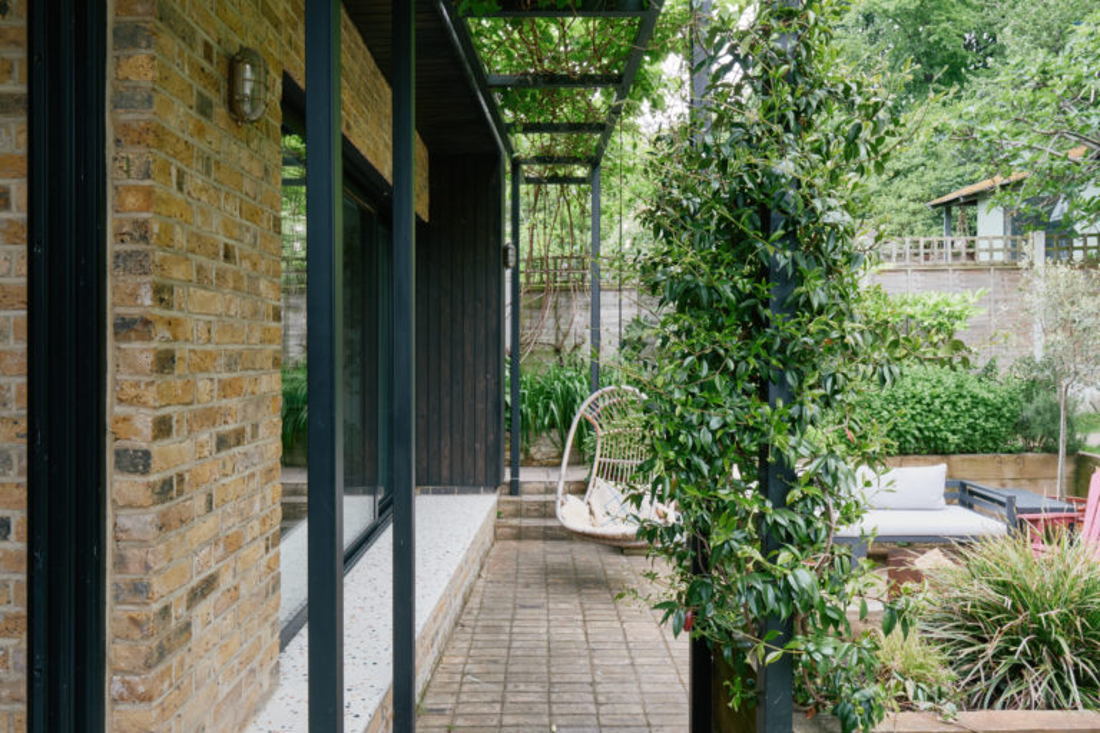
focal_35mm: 24
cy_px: 366
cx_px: 550
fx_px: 733
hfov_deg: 73.7
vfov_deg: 53.1
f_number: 11
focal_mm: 16
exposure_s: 1/15
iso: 160
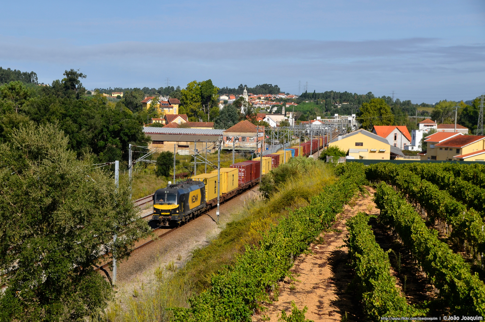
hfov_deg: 30.6
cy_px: 161
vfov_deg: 20.5
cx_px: 242
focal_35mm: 66
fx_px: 887
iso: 100
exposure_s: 1/640
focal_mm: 44
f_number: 7.1
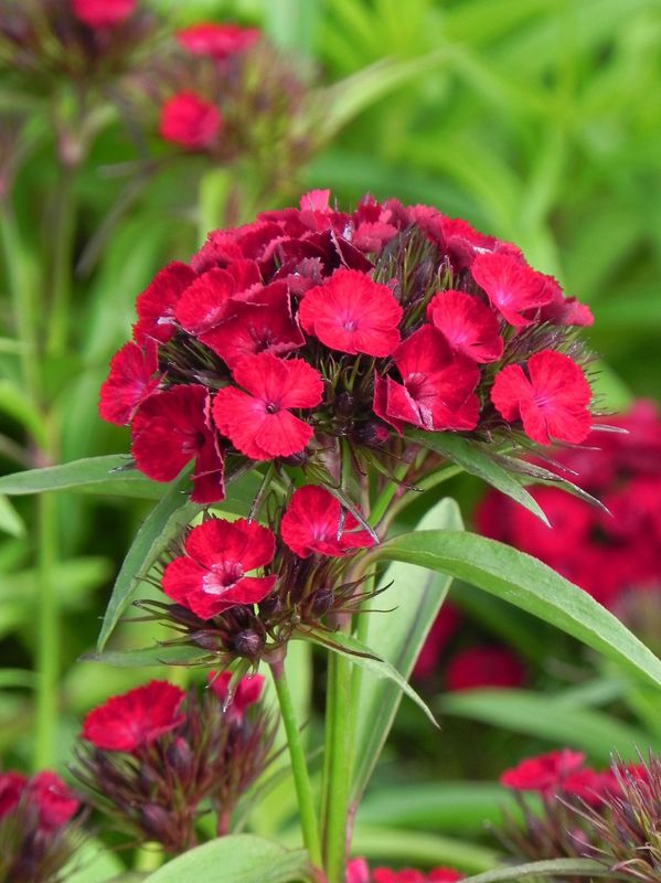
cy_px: 442
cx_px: 330
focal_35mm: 337
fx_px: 8589
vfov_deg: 5.9
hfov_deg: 4.4
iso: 160
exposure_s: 1/250
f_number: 5
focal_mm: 59.9
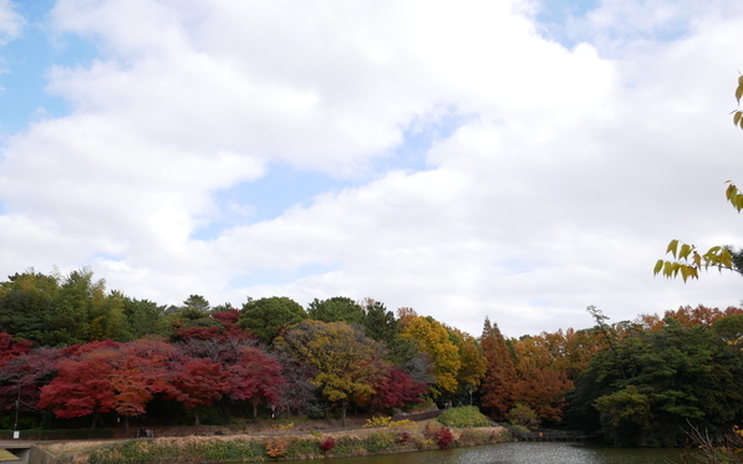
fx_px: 648
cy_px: 268
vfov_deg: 39.3
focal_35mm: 32
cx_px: 371
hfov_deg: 59.7
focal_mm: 15
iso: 200
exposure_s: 1/320
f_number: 6.3
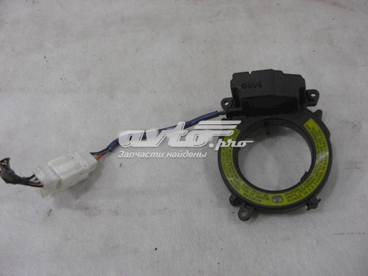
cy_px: 138
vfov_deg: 37.7
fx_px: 404
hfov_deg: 49.0
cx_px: 184
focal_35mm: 38
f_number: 2.8
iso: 200
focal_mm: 7.9
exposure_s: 1/40
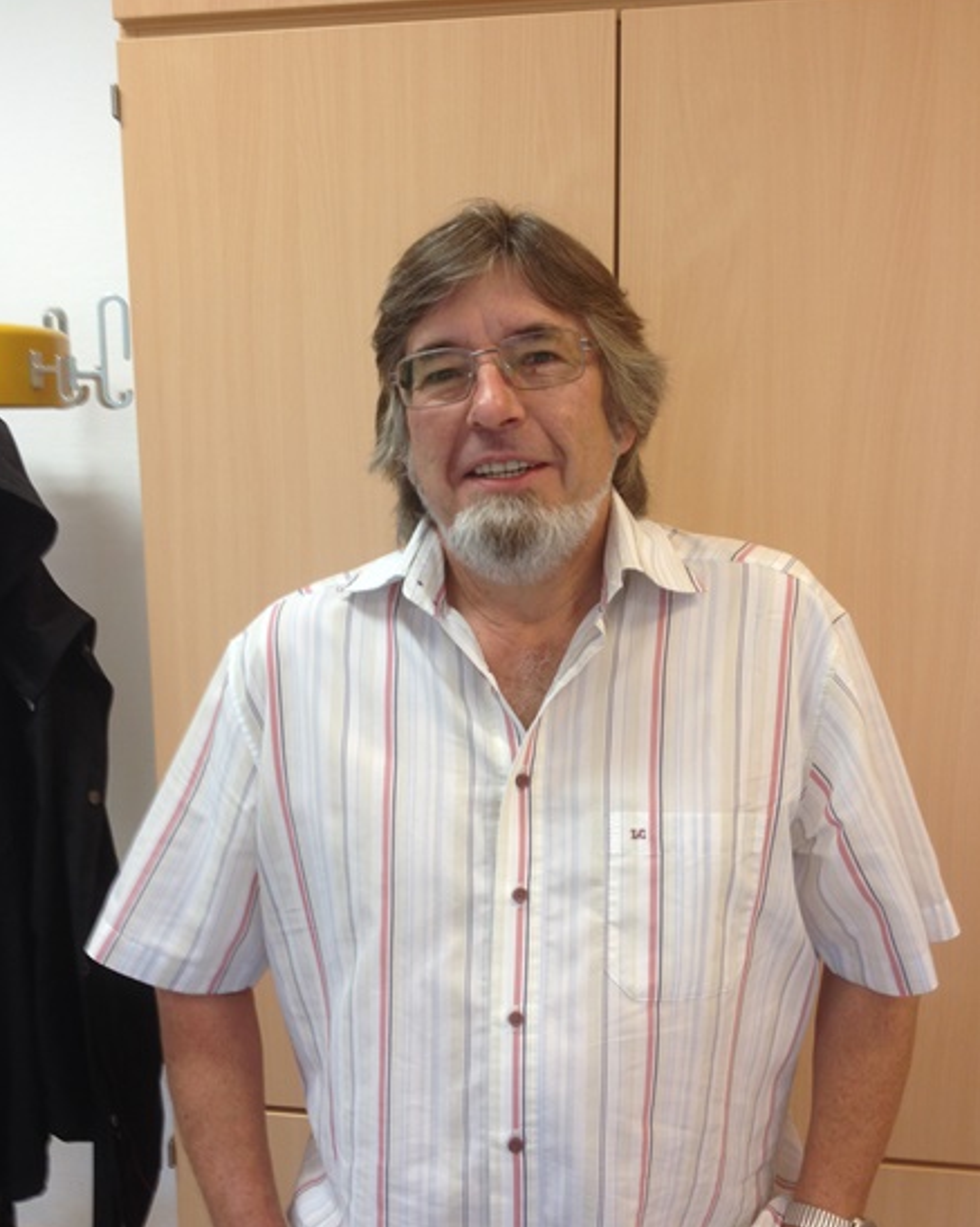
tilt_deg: -10.1
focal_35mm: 40
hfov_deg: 37.3
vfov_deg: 45.7
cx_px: 500
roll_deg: +1.0
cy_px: 693
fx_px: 1451
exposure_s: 1/20
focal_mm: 4.28
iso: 50
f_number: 2.4
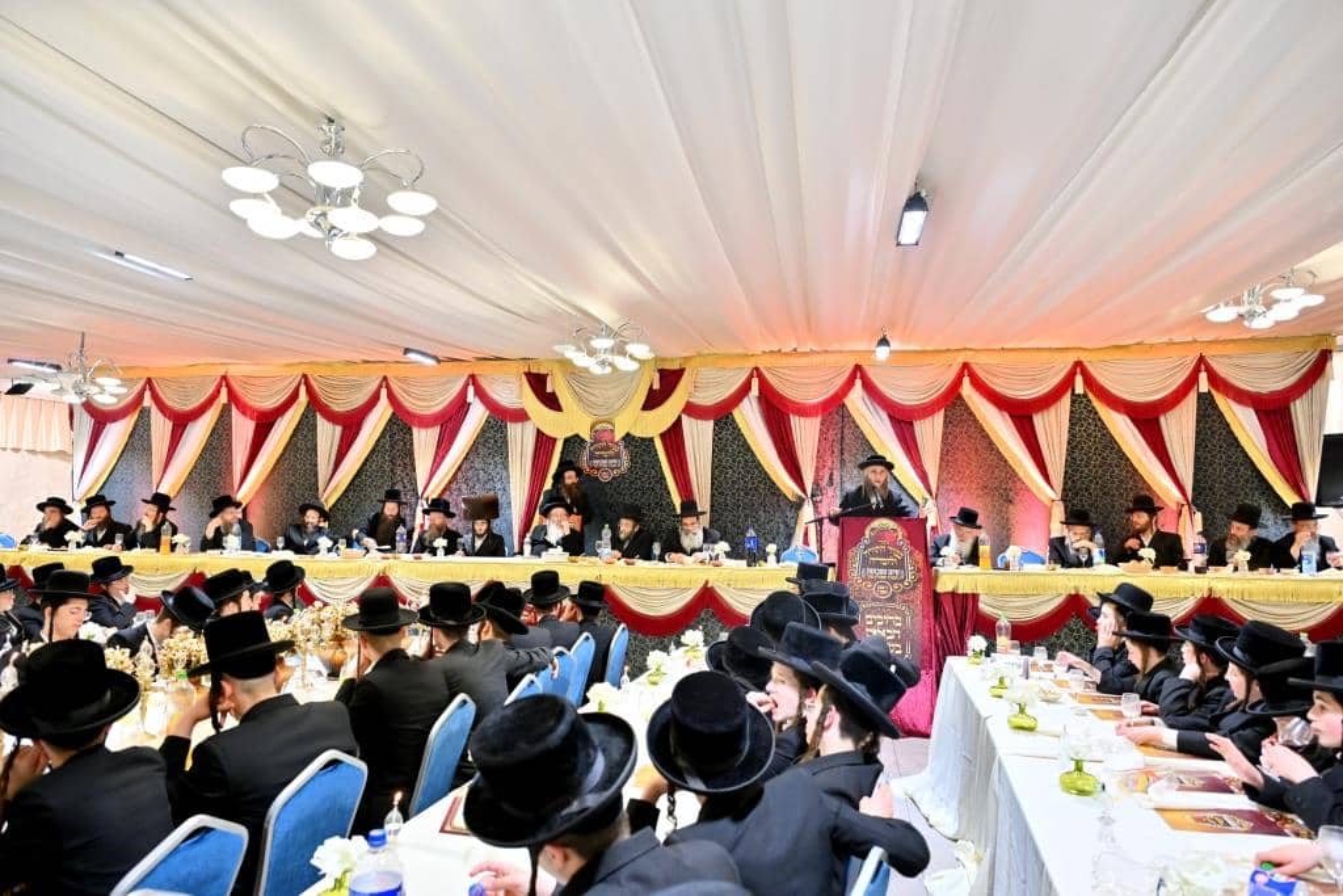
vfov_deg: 53.1
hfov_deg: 73.7
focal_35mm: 24
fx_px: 895
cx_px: 672
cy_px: 448
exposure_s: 1/250
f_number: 4
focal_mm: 24
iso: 1250
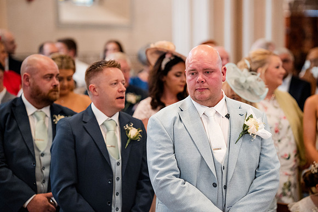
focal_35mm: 94
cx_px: 177
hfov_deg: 21.6
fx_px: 834
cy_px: 94
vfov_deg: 14.5
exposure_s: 1/500
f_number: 2
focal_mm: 85
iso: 4000
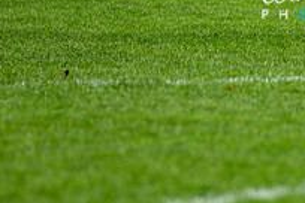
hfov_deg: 1.6
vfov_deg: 1.1
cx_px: 359
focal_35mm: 1280
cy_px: -33
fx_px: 10844
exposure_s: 1/2500
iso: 220
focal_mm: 300
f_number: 2.8
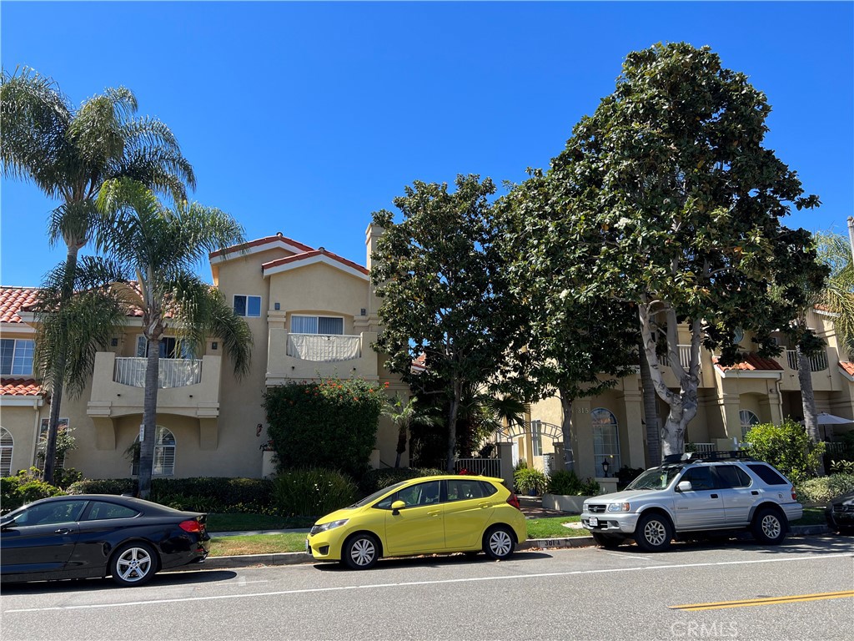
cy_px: 320
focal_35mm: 26
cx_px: 427
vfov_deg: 53.1
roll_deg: +0.3
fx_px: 641
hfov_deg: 67.3
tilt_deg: +12.4
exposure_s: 1/1972
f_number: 1.5
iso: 50
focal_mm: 5.7
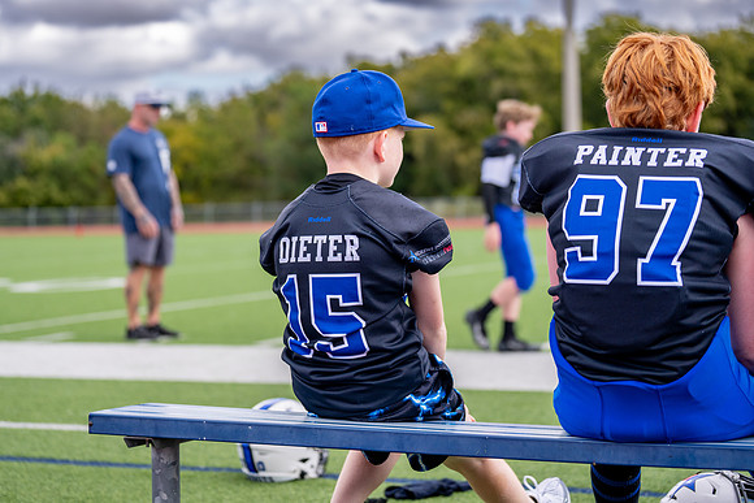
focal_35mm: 78
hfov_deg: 26.0
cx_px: 342
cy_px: 226
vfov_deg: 17.5
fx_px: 1631
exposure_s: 1/2500
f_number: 2.8
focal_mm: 70
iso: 250
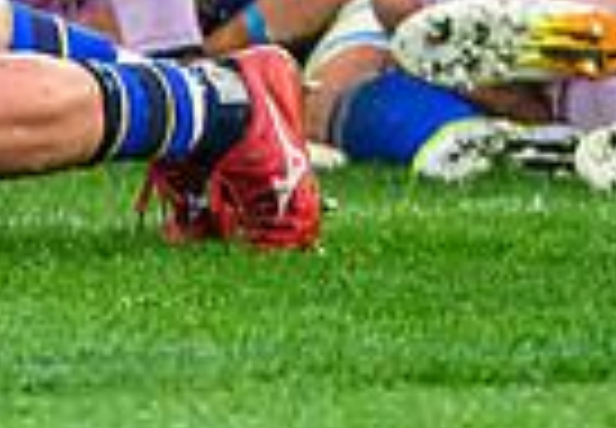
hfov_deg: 1.5
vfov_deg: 1.0
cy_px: -5
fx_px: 23318
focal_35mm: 1346
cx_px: -481
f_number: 3.2
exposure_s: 1/1250
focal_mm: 200
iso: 2000
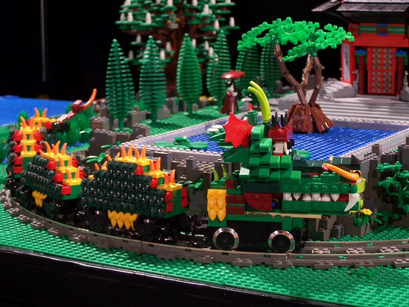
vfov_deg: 18.0
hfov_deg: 23.8
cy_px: 154
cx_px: 204
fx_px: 969
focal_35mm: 82
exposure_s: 1/2
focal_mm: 13.7
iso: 80
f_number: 3.2
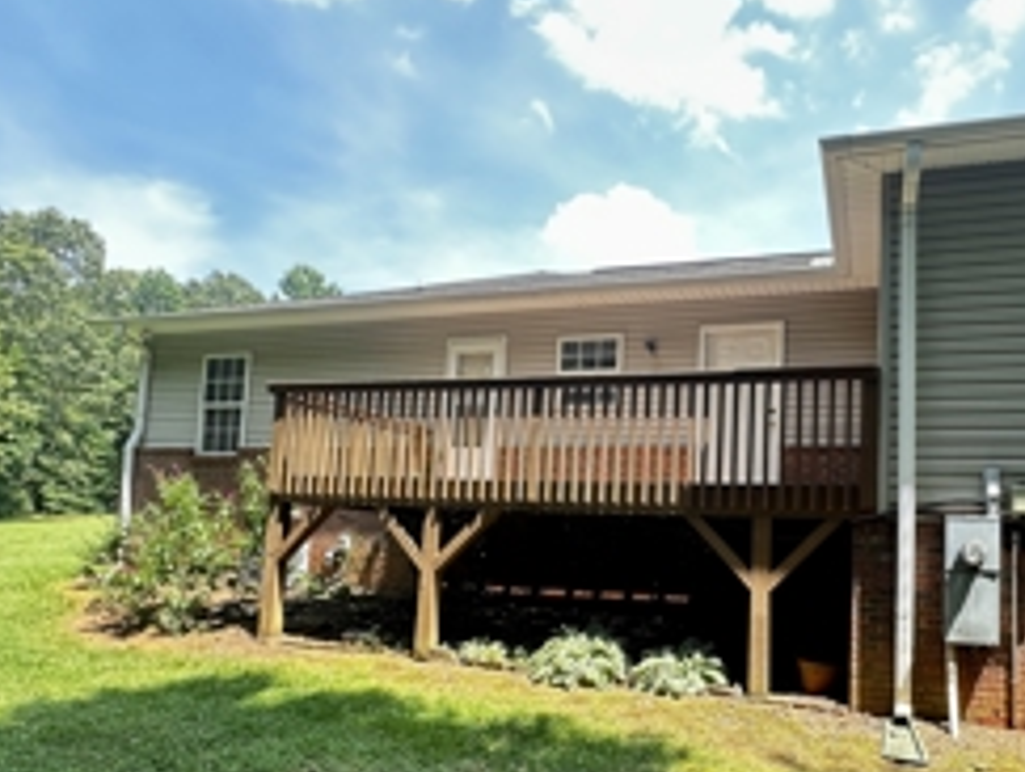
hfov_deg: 71.6
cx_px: 688
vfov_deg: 58.0
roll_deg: -2.1
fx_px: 682
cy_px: 498
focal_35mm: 23
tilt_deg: +5.5
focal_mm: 2.22
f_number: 2.2
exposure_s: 1/180
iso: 40
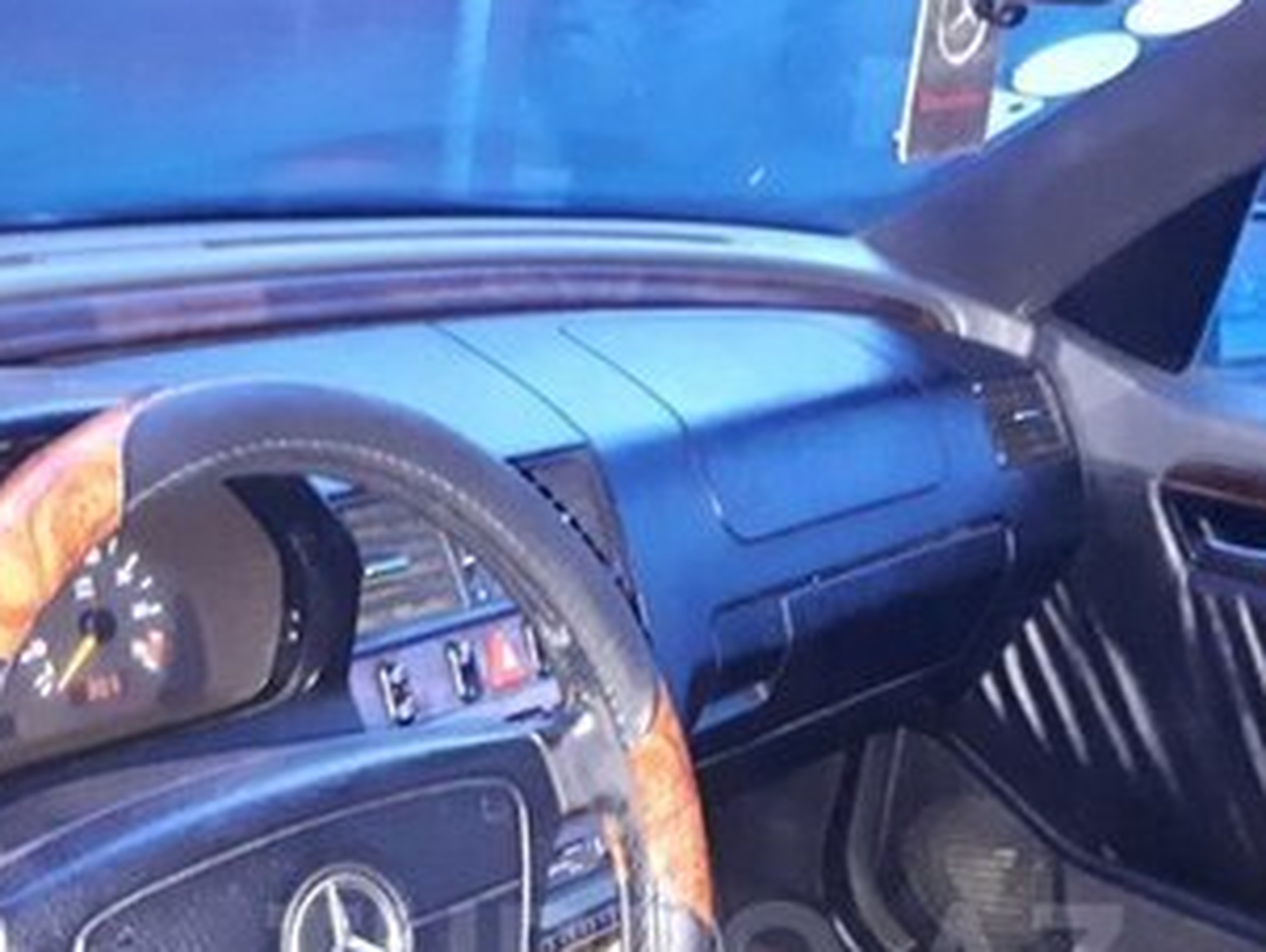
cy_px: 967
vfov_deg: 23.7
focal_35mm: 59
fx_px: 2160
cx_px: 696
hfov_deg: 32.6
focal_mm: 3.6
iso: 1000
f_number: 1.9
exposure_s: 1/17
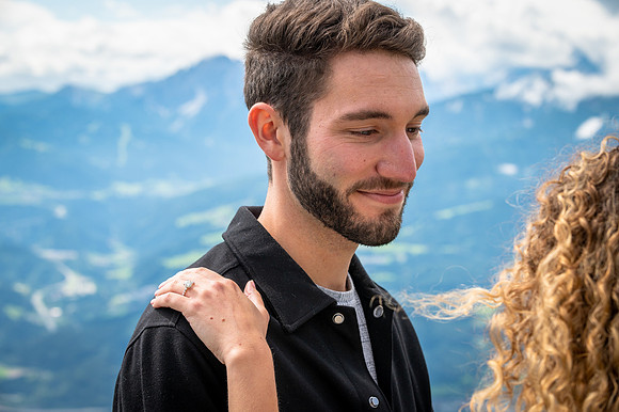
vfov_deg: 19.4
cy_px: 206
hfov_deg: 28.9
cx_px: 310
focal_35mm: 70
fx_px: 1203
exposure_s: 1/640
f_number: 8
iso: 320
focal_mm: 70
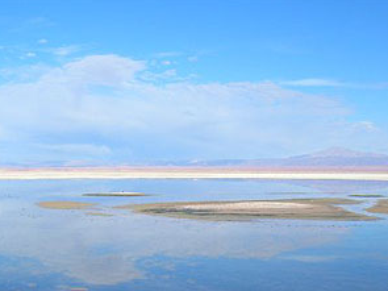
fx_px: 650
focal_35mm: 58
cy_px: 219
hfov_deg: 32.8
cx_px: 114
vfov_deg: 24.9
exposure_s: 1/380
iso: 50
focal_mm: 6.4
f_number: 5
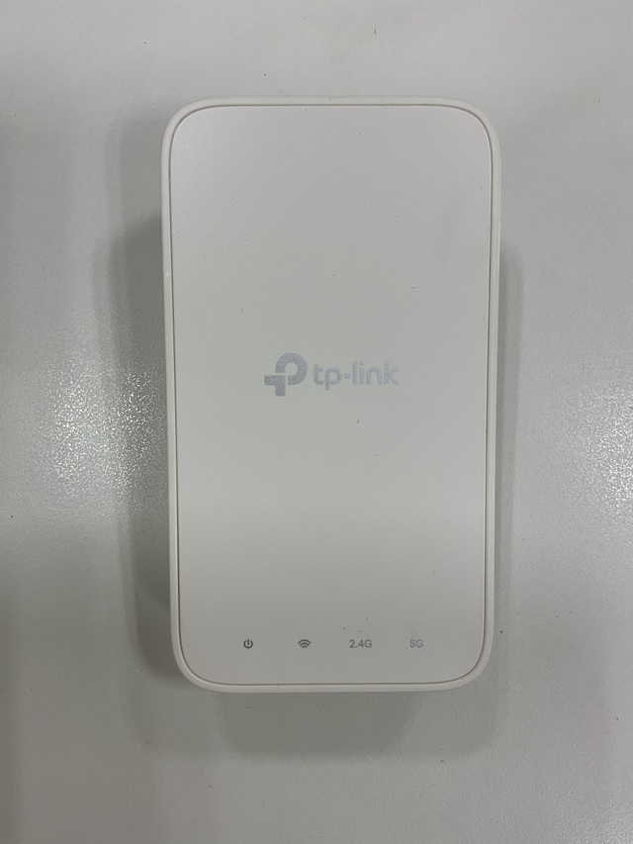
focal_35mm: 29
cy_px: 422
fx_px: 707
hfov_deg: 48.2
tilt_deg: -81.1
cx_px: 316
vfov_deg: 61.7
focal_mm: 3
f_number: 1.8
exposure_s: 1/100
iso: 16
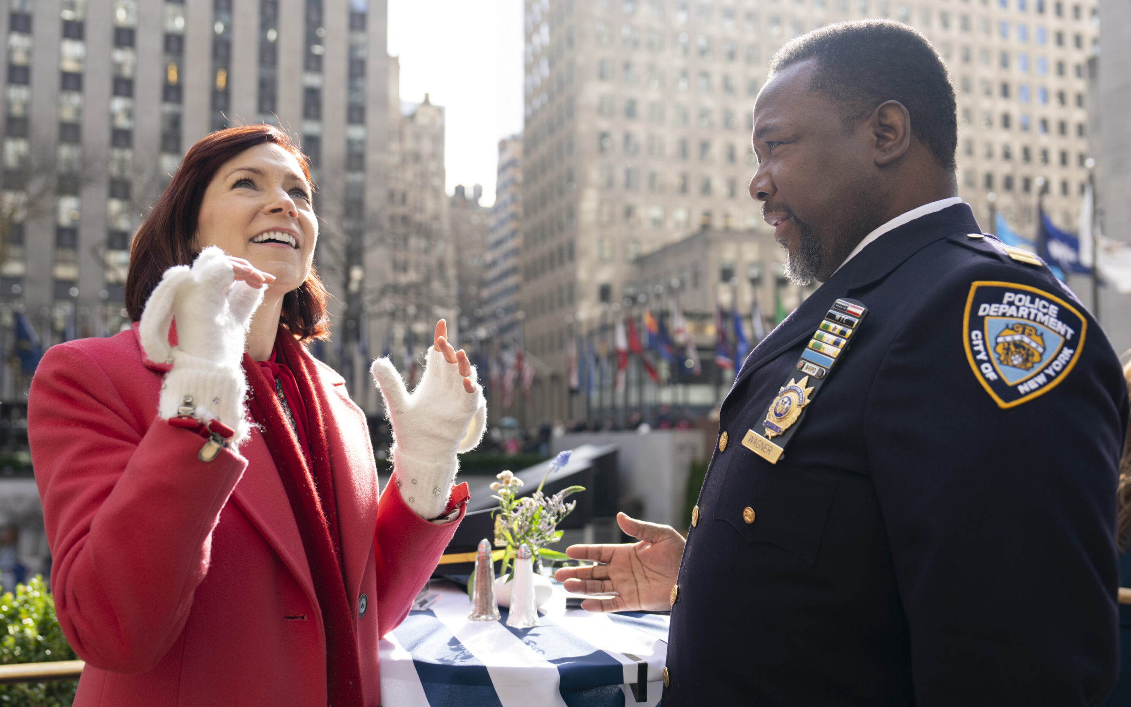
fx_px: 1048
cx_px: 568
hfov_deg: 56.7
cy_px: 377
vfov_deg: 37.3
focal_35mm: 34
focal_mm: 33
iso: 200
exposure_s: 1/400
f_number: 3.2
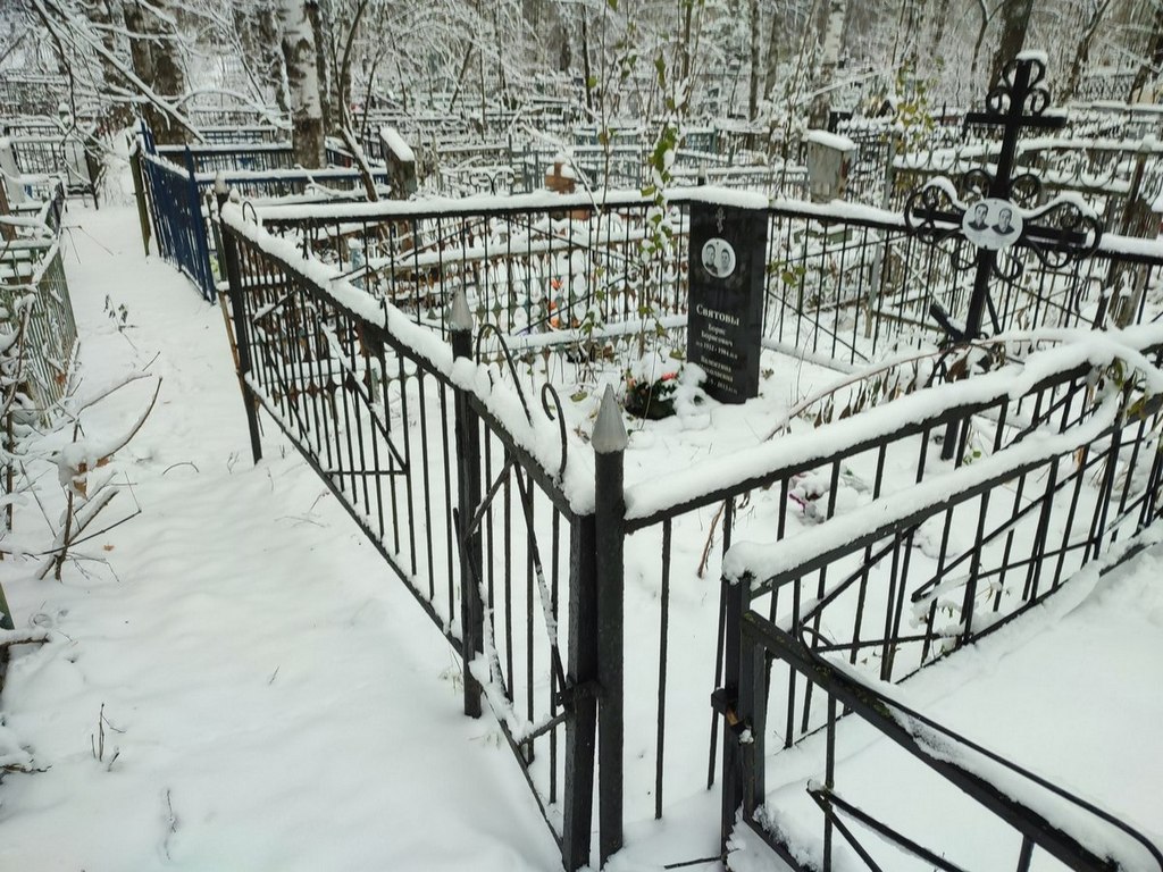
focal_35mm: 25
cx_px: 582
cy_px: 436
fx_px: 840
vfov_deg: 54.9
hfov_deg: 69.4
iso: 62
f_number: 1.9
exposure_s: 1/50
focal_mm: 6.04
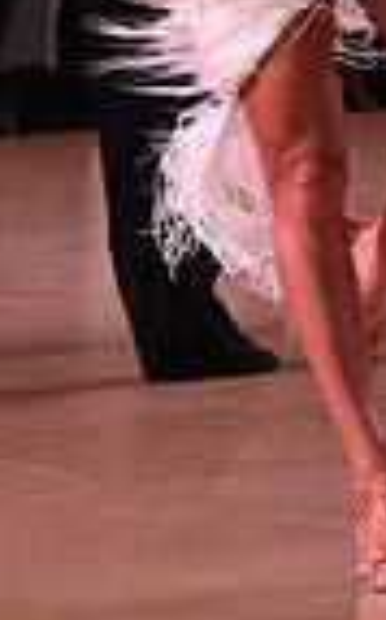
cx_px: 488
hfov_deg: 3.4
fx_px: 6432
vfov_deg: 5.5
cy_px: -260
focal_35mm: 381
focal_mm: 92
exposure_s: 1/320
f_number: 7.1
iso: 2500
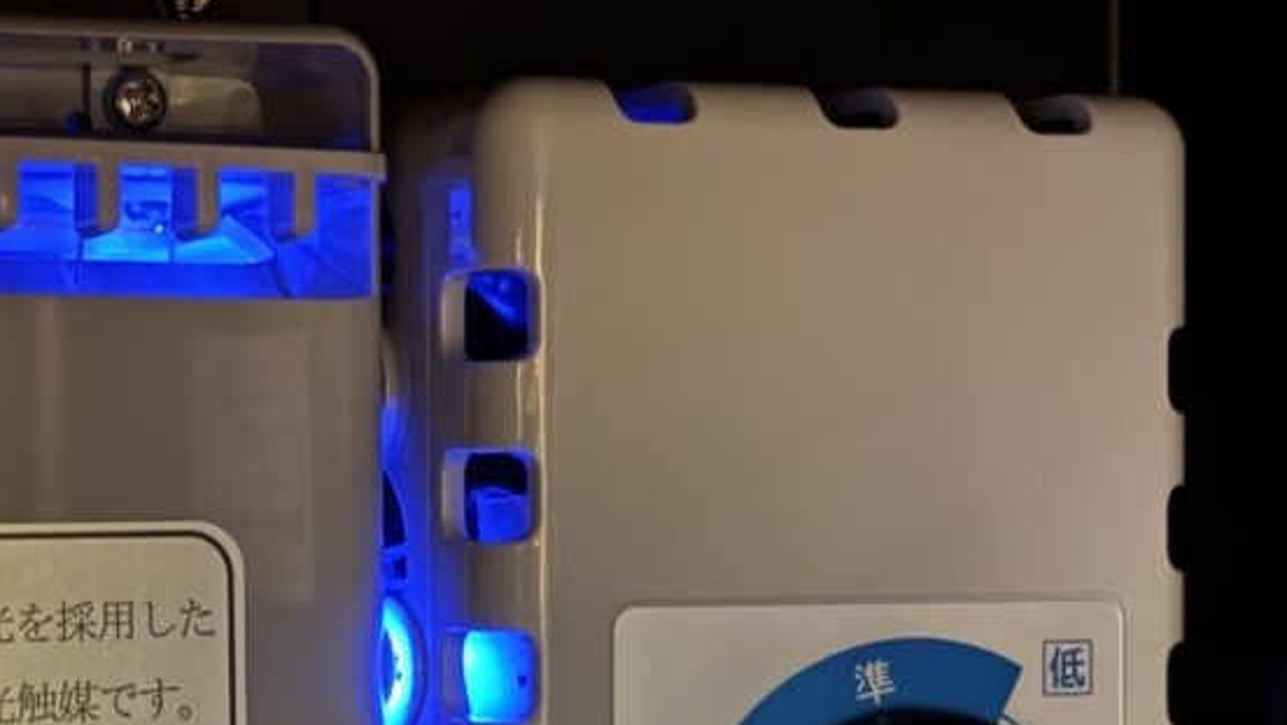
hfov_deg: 20.2
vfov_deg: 11.5
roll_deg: +0.3
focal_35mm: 105
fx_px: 3585
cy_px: 676
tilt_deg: -2.1
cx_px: 277
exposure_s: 1/5
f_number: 1.6
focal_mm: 5.96
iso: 320
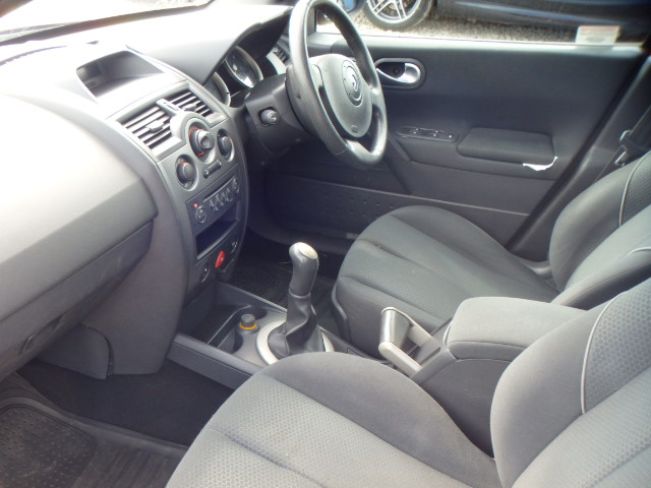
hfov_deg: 51.4
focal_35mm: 36
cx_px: 326
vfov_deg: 39.7
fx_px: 677
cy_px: 244
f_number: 4.5
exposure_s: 1/50
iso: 200
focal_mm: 6.4
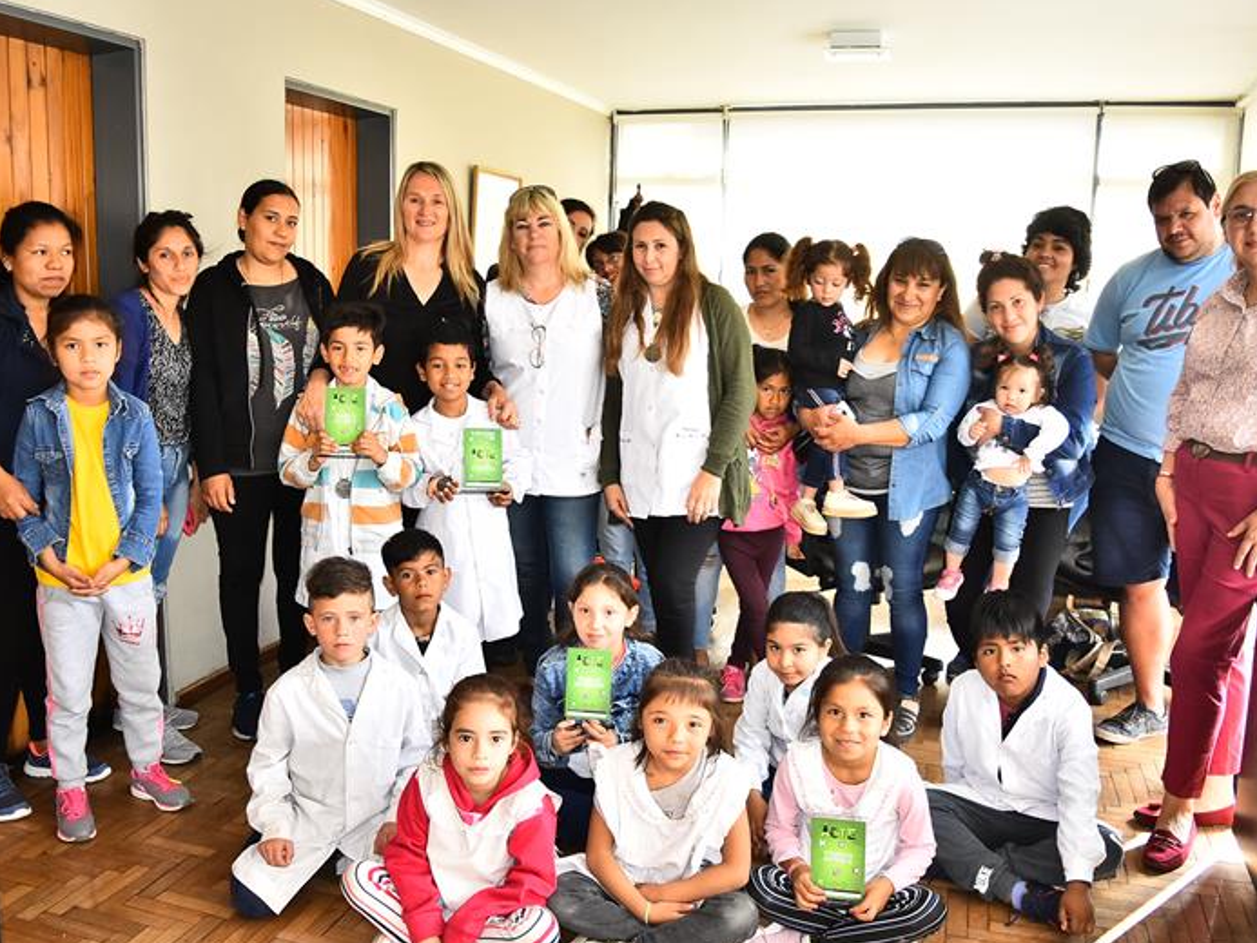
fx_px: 1090
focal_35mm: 30
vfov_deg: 46.8
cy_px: 480
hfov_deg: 59.9
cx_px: 604
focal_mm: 18
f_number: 3.5
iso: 800
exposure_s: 1/200
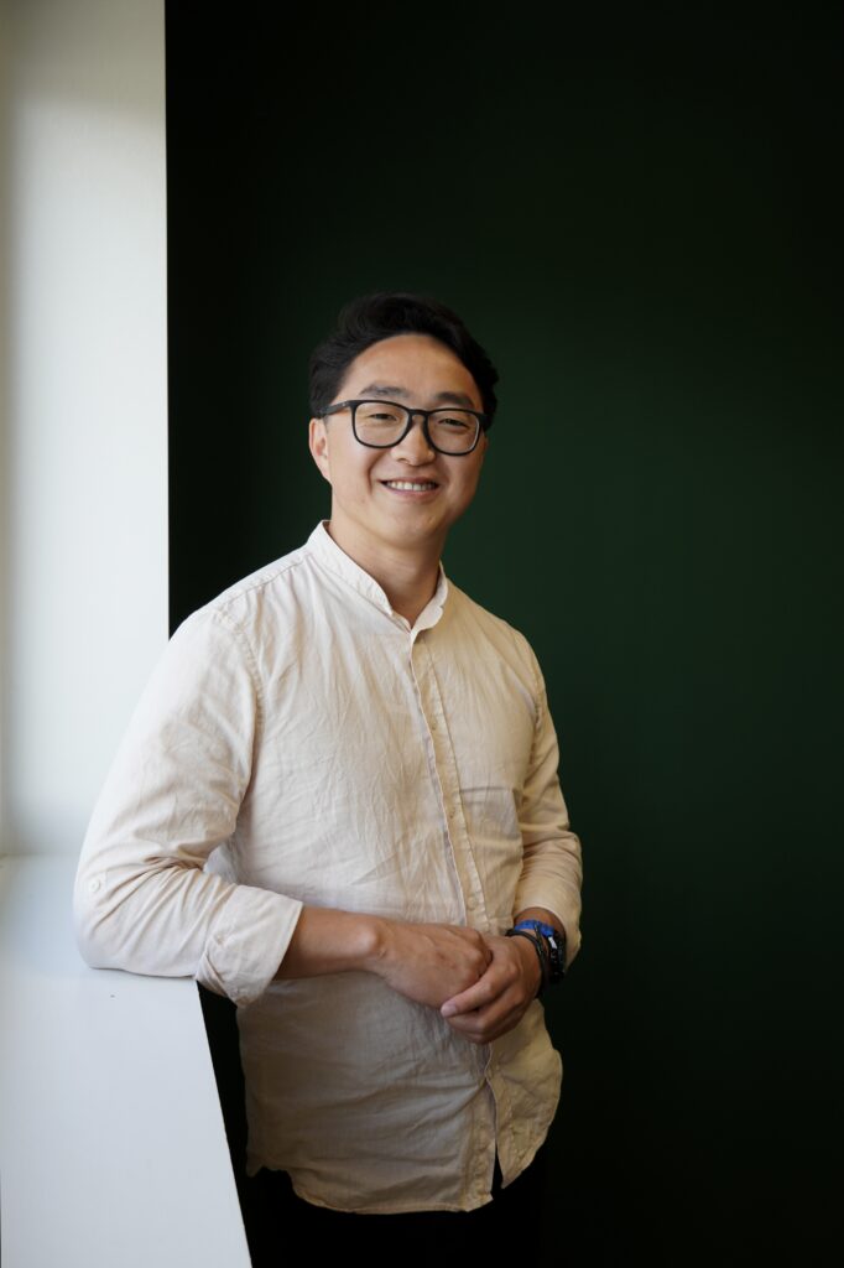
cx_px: 422
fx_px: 1161
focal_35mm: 33
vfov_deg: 57.2
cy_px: 634
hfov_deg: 39.9
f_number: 4.5
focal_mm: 22
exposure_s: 1/100
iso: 160
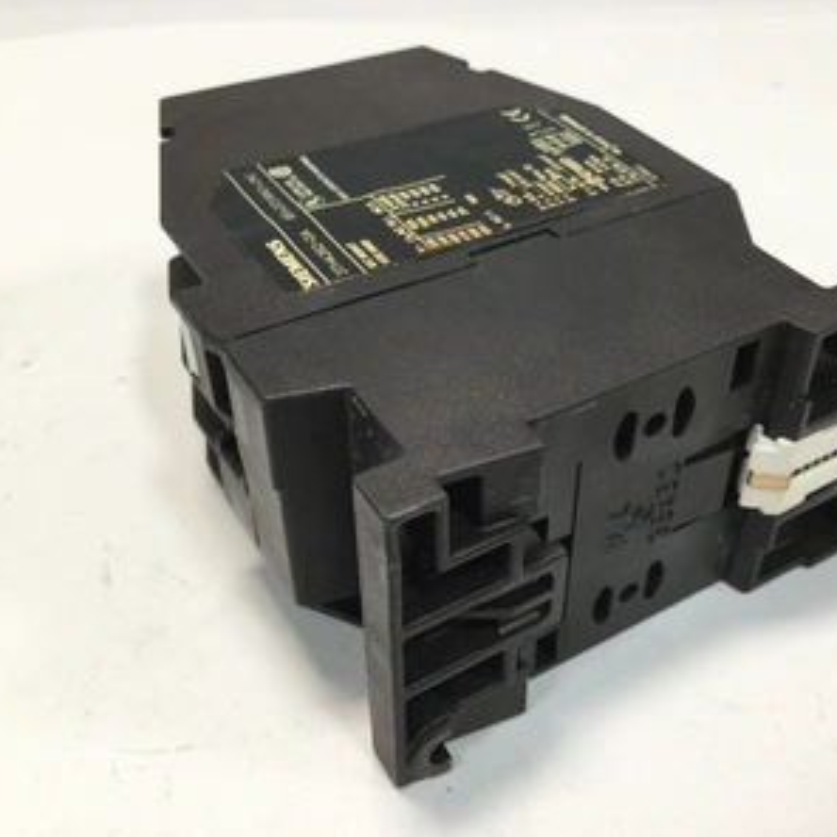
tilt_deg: -39.2
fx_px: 1012
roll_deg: -3.5
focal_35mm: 37
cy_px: 416
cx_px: 492
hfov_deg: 44.7
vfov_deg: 44.9
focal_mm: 3.3
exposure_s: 1/30
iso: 64
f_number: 2.4
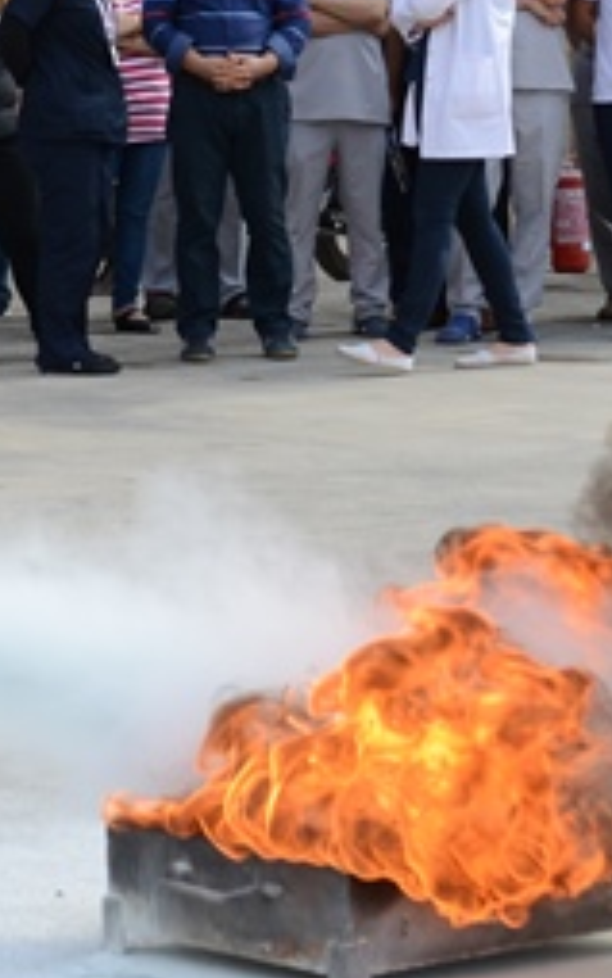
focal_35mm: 197
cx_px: -73
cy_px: 94
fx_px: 5251
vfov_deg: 10.6
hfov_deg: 6.6
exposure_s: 1/500
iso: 250
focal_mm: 48
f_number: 5.6
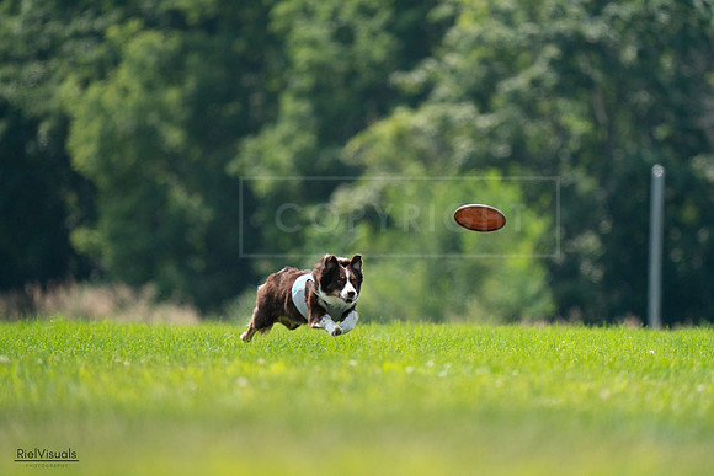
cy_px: 238
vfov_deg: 2.3
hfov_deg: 3.4
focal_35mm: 600
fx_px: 11902
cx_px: 357
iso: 2000
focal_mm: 600
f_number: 6.3
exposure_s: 1/4000
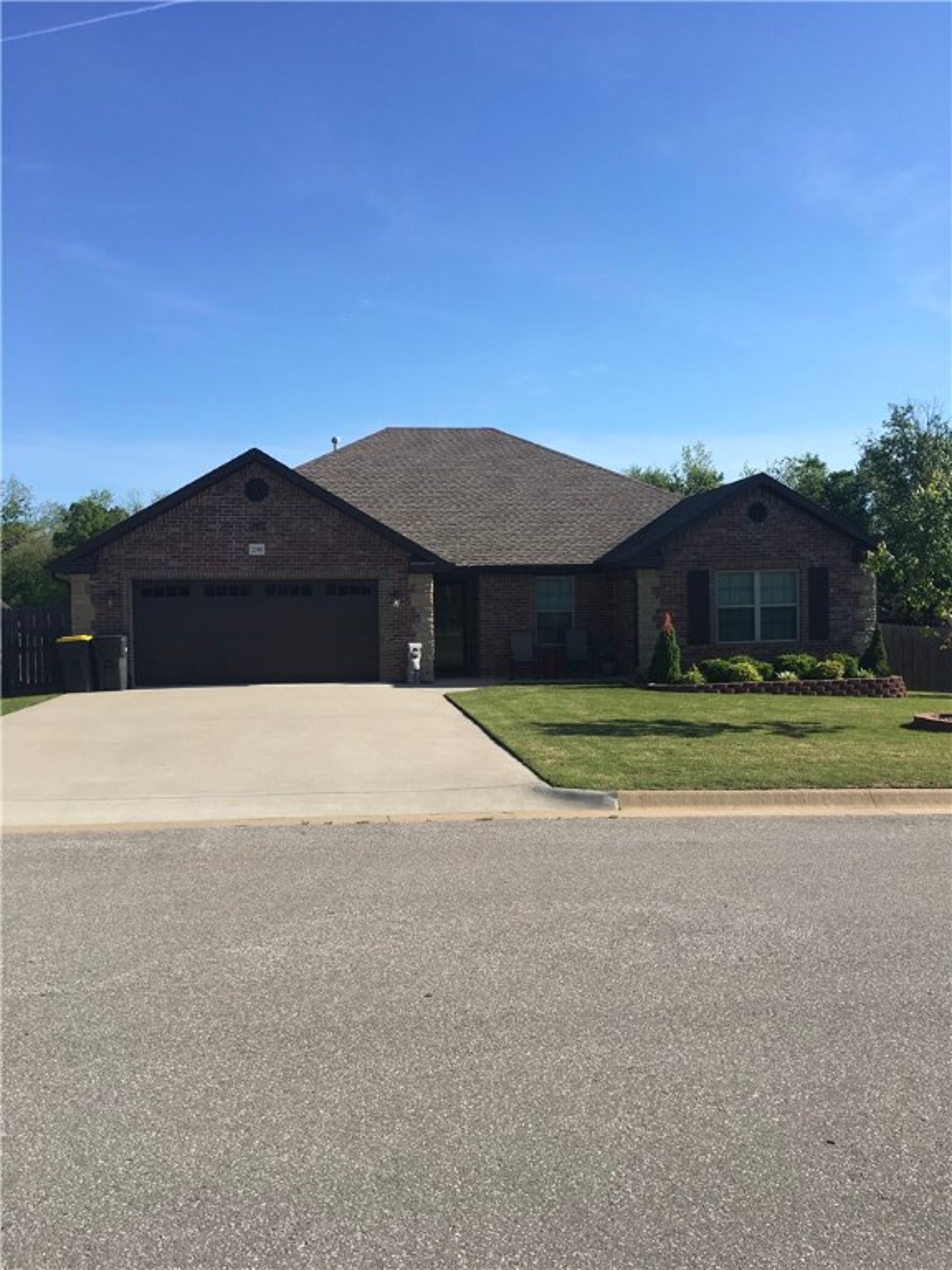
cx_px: 476
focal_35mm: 29
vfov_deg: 61.7
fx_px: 1063
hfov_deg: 48.2
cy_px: 635
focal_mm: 4.15
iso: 25
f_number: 2.2
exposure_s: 1/1350
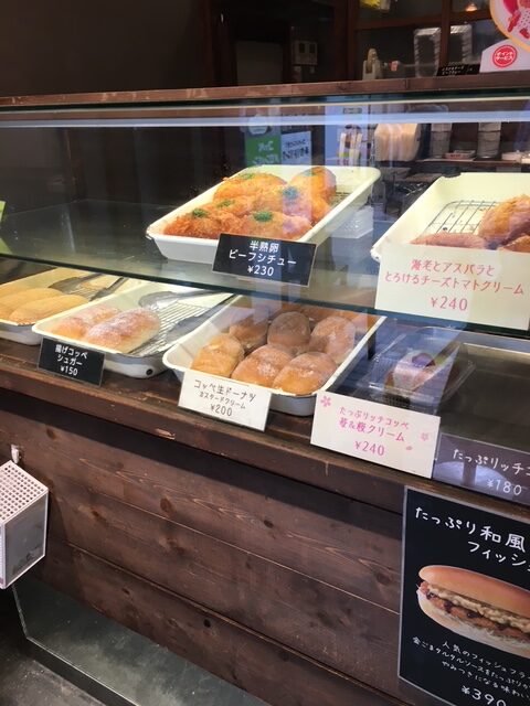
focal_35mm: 29
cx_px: 265
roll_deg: +3.1
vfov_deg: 61.7
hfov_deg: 48.2
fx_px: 592
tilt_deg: -21.7
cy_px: 353
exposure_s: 1/33
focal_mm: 4.15
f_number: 2.2
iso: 32
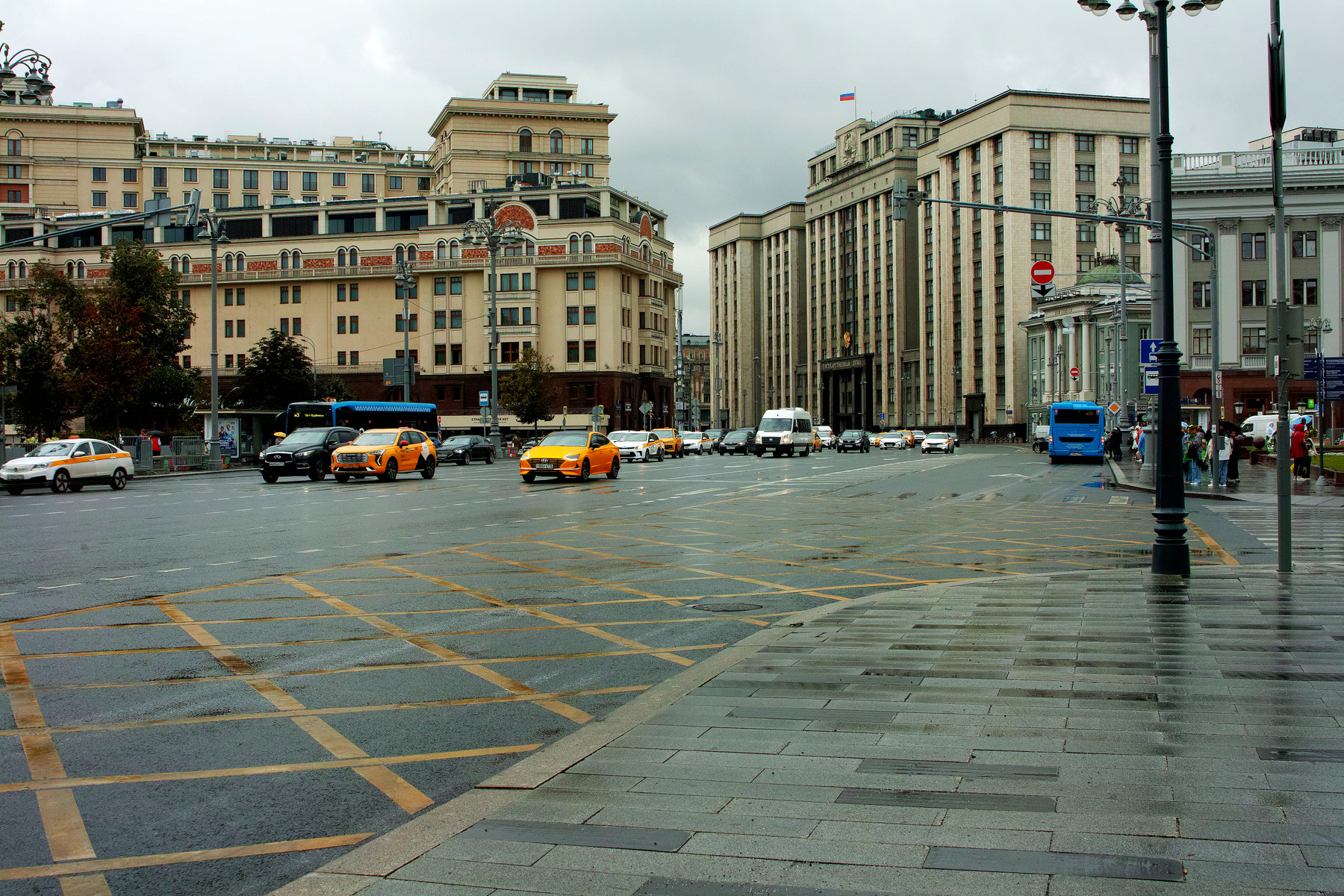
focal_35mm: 42
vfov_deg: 31.9
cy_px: 448
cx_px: 672
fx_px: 1568
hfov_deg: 46.4
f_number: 8
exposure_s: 1/250
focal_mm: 28
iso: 100
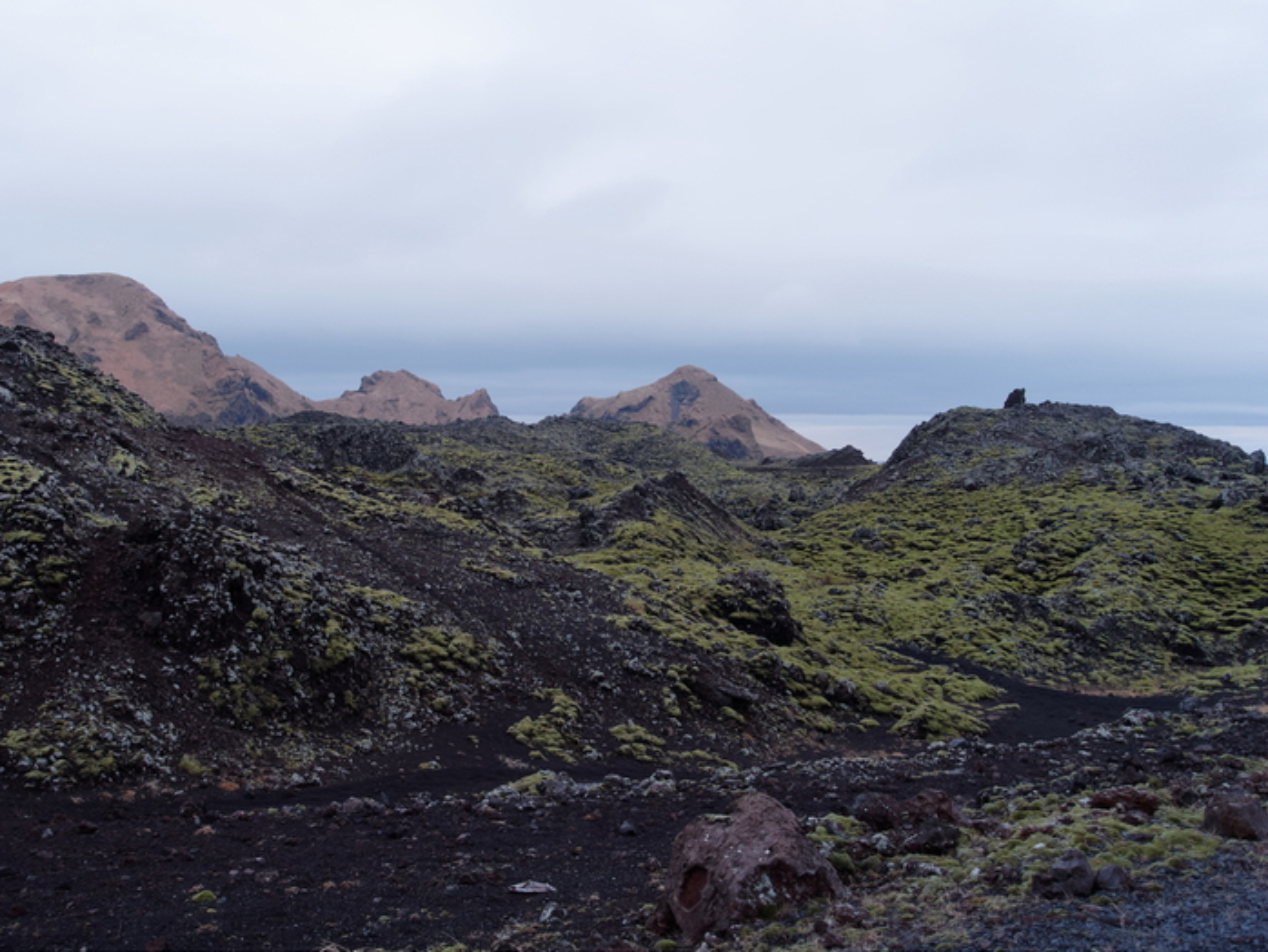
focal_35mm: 36
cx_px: 563
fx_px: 1319
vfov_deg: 39.7
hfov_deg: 51.2
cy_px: 474
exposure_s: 1/50
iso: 400
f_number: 2.8
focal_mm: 12.06
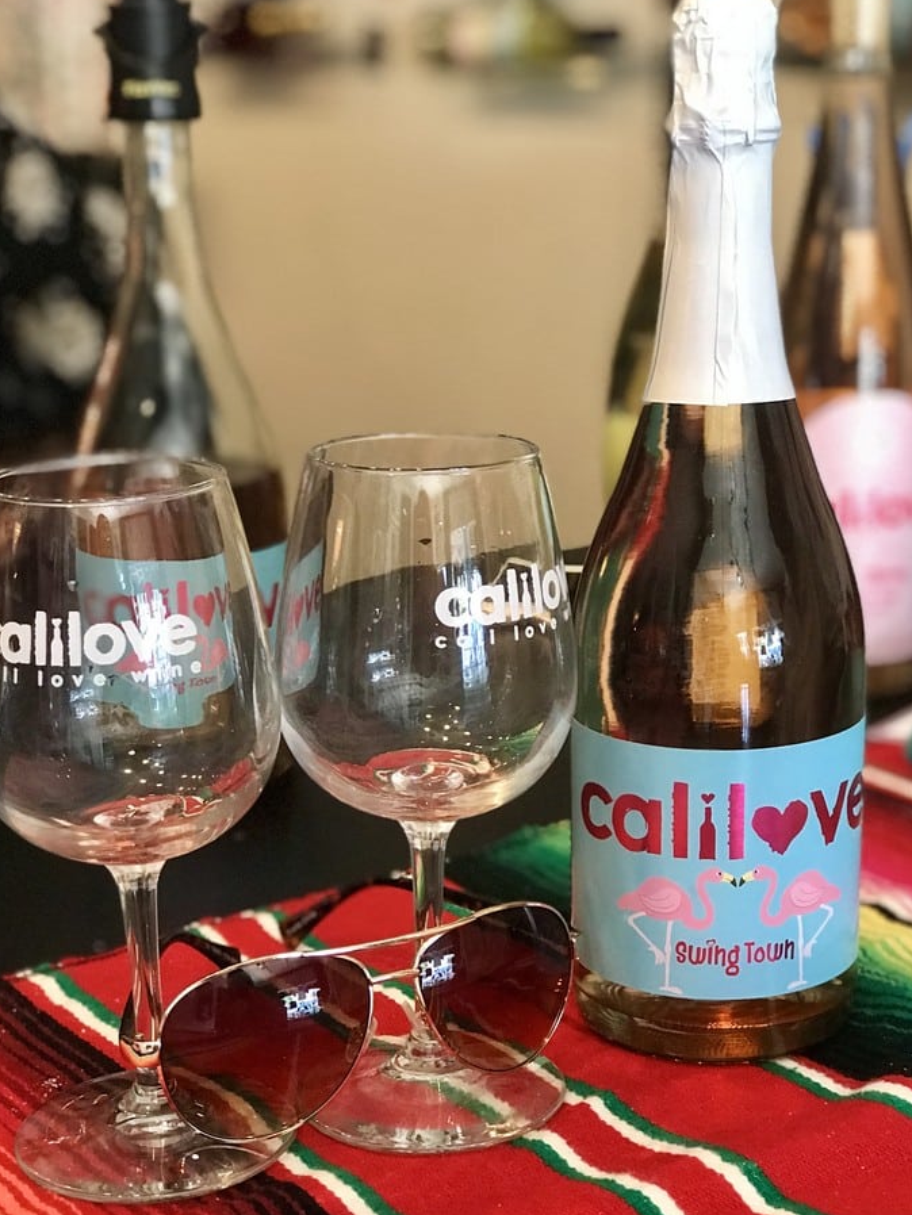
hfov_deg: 22.3
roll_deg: +1.0
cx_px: 468
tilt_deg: -15.9
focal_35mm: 66
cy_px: 667
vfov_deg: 29.4
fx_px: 2317
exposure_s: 1/60
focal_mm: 6.6
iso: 400
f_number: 2.8
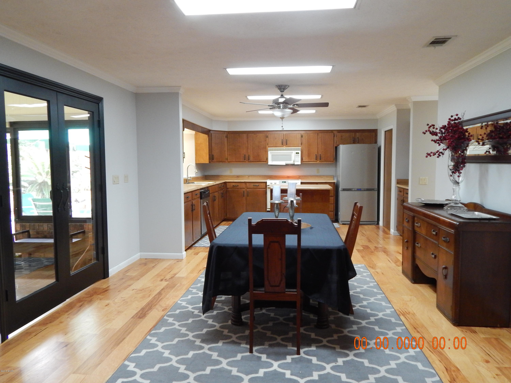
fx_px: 369
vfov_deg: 54.9
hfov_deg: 69.4
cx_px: 256
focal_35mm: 25
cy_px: 192
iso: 400
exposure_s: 1/13
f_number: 3.1
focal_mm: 4.5
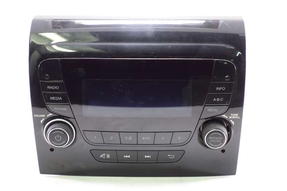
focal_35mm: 80
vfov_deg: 17.1
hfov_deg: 25.4
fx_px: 638
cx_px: 144
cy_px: 96
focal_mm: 29.8
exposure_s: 1/25
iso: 800
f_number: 4.5
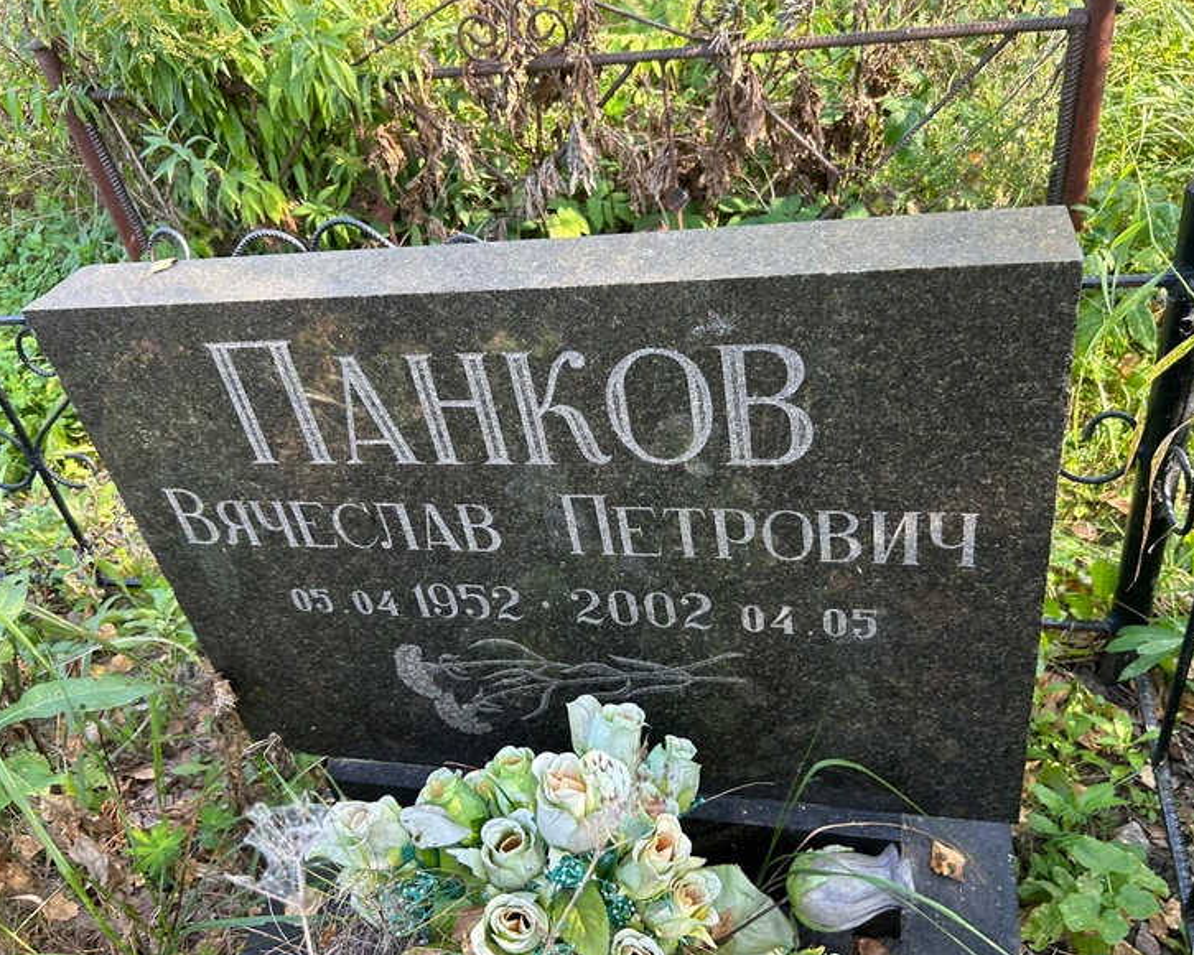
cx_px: 626
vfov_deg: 51.5
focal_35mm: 28
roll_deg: +10.9
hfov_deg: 62.2
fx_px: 989
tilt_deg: -40.2
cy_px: 491
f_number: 1.5
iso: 50
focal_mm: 5.7
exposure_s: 1/142
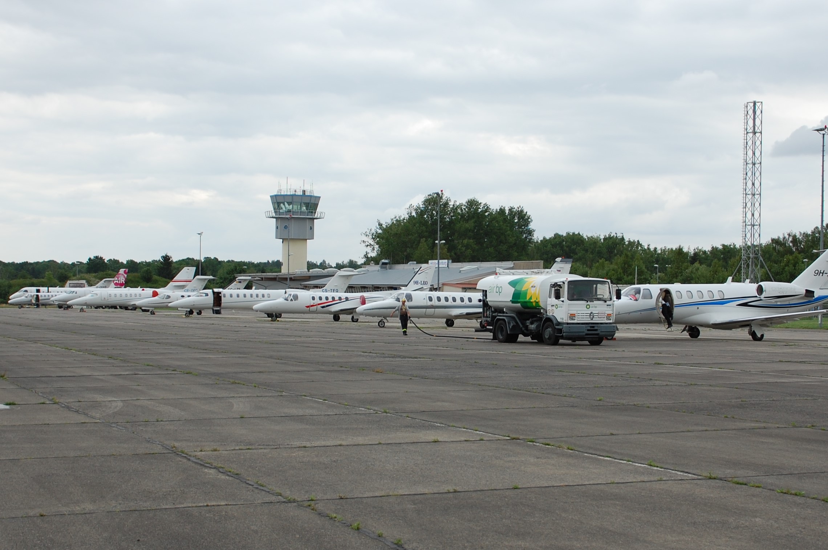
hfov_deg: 41.1
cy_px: 275
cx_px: 414
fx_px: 1103
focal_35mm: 48
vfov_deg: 28.0
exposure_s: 1/250
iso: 200
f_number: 8
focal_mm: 32
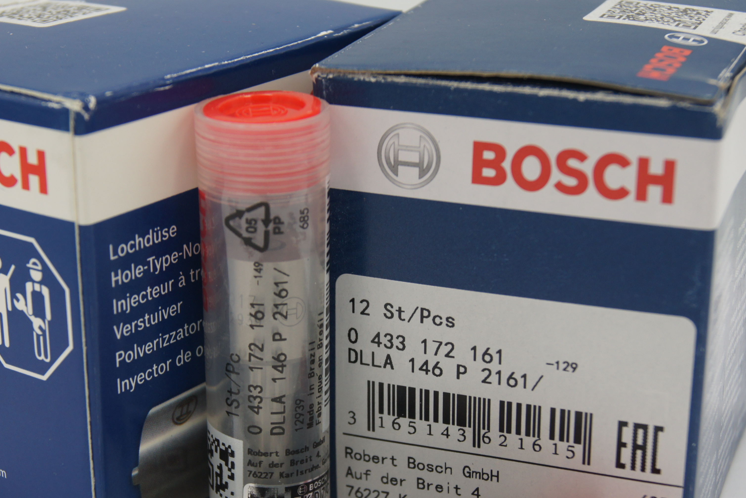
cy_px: 322
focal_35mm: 80
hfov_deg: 25.4
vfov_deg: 17.1
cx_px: 310
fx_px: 1653
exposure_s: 1/125
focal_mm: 35
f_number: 5.6
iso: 200
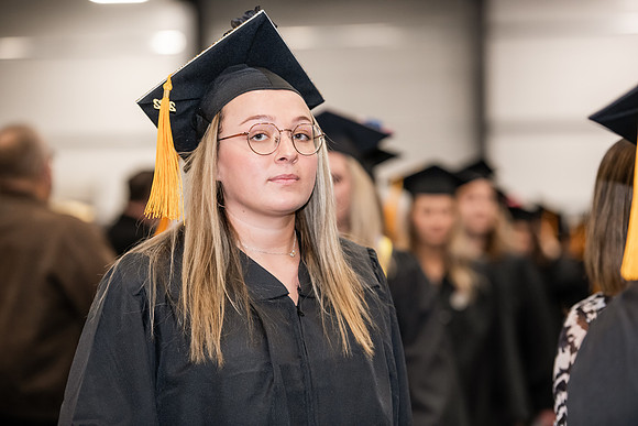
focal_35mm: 122
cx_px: 319
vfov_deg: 11.2
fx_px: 2163
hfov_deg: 16.8
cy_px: 213
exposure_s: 1/200
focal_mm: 122
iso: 2000
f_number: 3.2
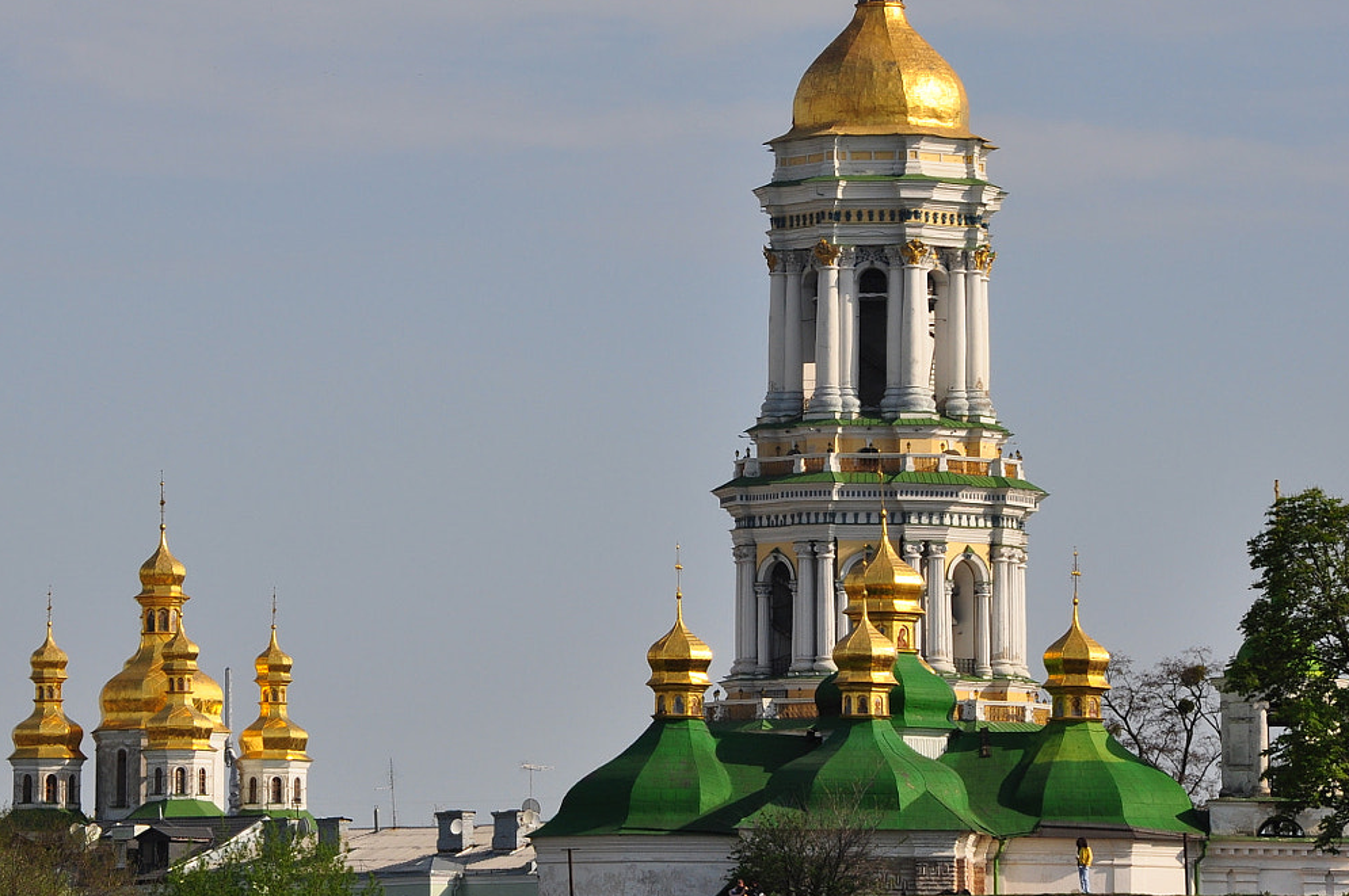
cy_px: 386
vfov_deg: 6.2
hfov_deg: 9.3
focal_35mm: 222
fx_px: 8309
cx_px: 404
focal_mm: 92
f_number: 11
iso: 200
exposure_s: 1/500
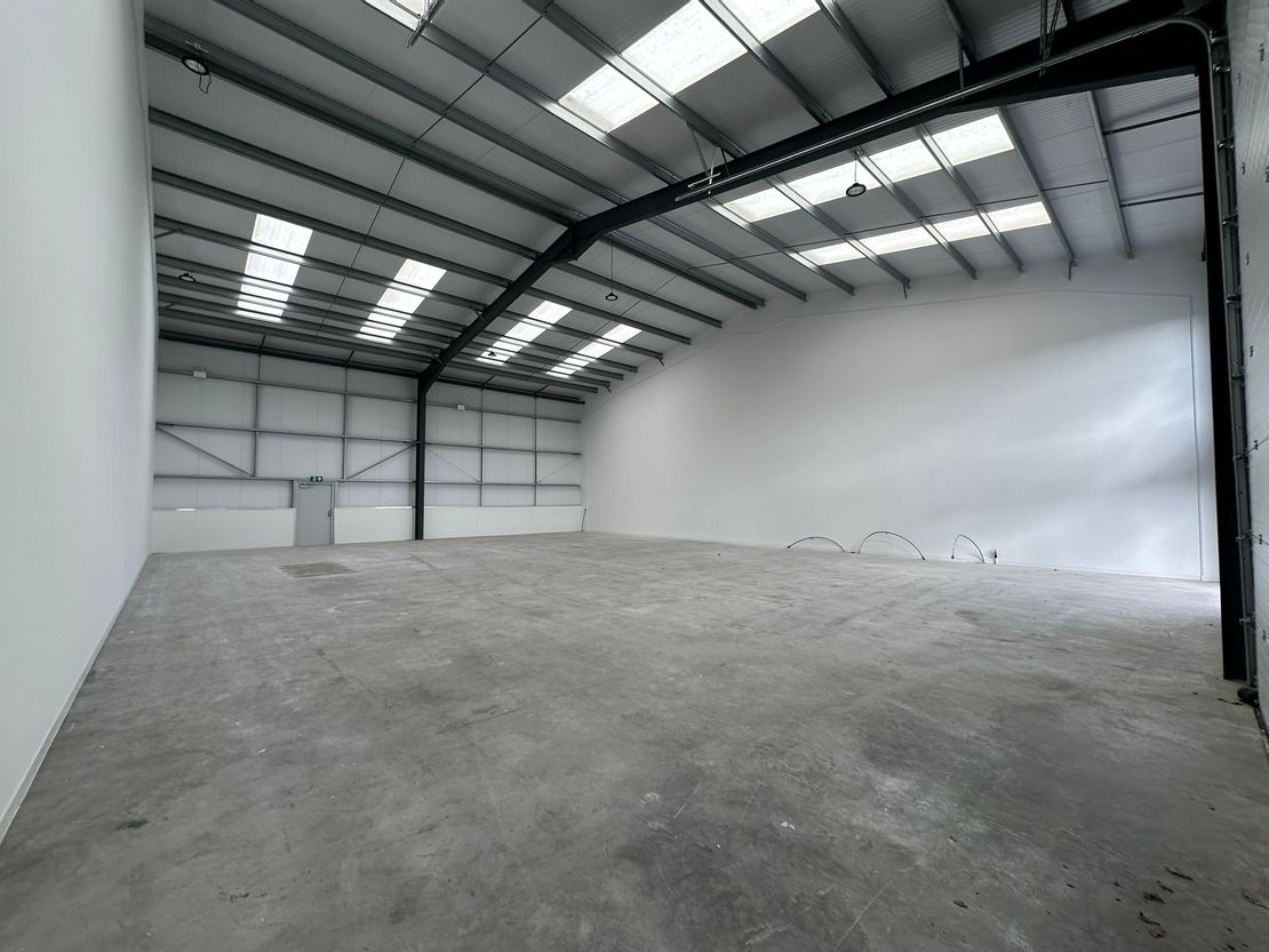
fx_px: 513
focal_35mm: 14
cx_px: 634
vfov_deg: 85.7
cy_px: 476
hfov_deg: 102.1
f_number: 2.2
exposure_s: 1/99
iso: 64
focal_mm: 2.22
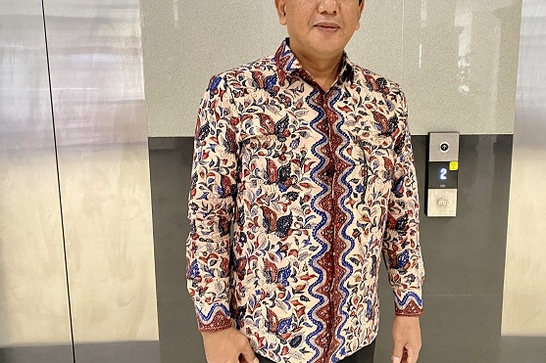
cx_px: 308
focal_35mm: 34
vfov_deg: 38.8
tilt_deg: -10.1
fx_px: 515
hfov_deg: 55.6
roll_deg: +0.0
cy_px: 162
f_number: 1.8
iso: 500
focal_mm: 4.25
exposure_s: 1/33
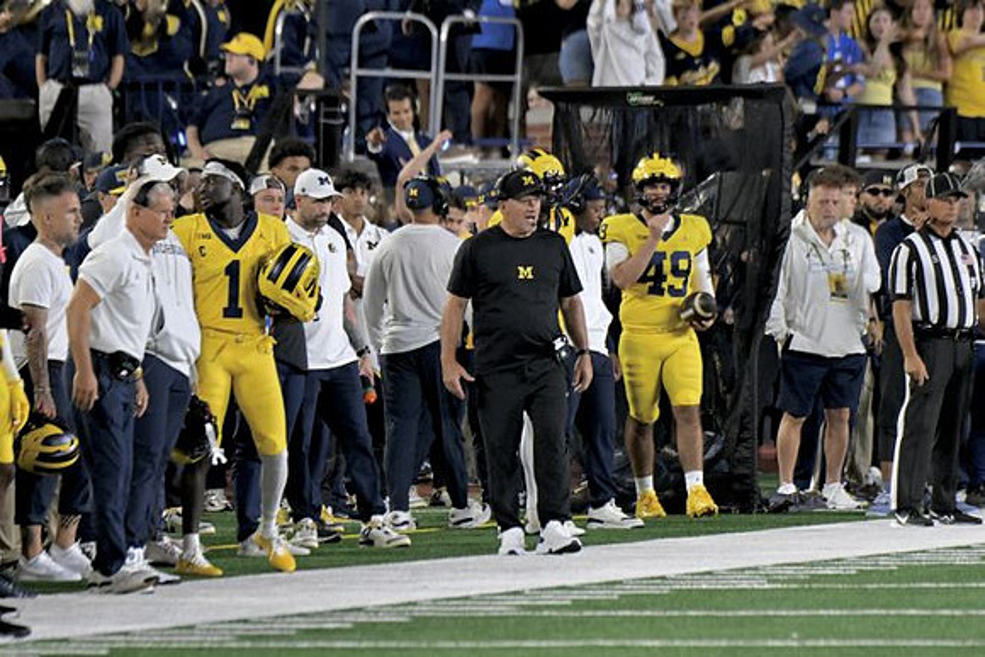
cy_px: 328
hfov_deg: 3.4
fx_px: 16420
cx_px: 492
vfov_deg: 2.3
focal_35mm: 600
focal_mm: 400
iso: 6400
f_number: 5.6
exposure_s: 1/1000
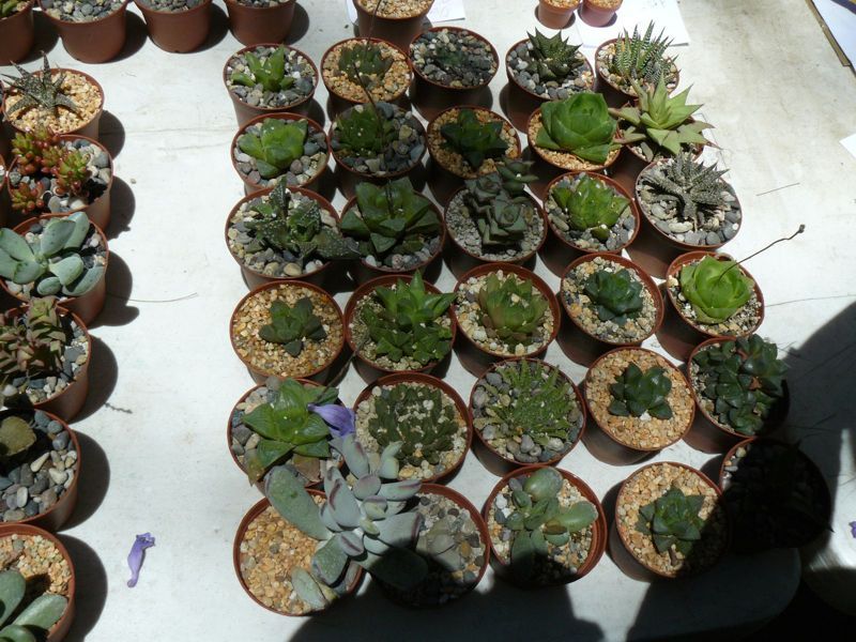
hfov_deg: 51.4
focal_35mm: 36
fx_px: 890
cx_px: 428
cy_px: 321
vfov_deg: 39.7
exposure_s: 1/500
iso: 100
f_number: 6.3
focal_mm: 6
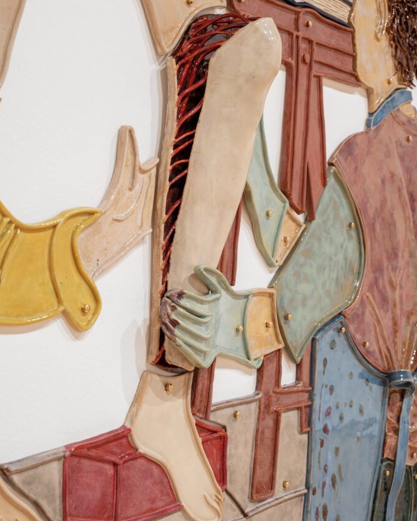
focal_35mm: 56
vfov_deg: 33.5
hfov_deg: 27.1
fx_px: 864
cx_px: 208
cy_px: 236
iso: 64
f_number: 9
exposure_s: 2
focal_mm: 49
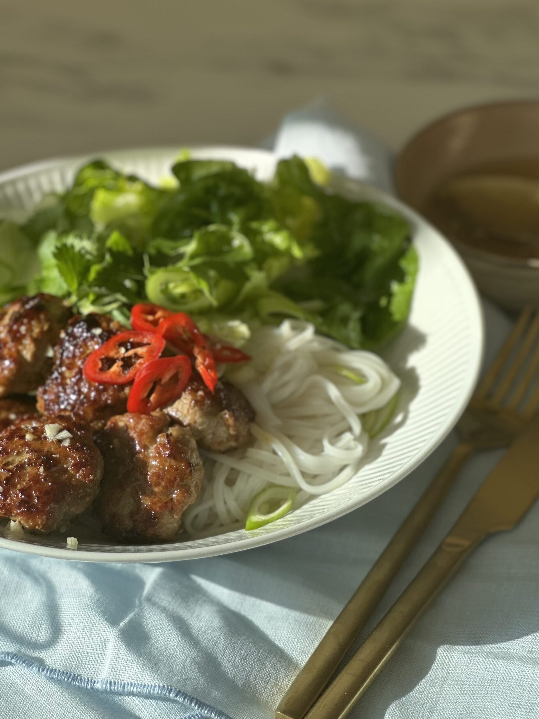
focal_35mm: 77
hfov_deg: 19.1
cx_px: 270
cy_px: 360
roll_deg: +2.4
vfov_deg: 25.3
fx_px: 1599
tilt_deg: -39.9
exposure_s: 1/365
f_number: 2.8
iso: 32
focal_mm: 9
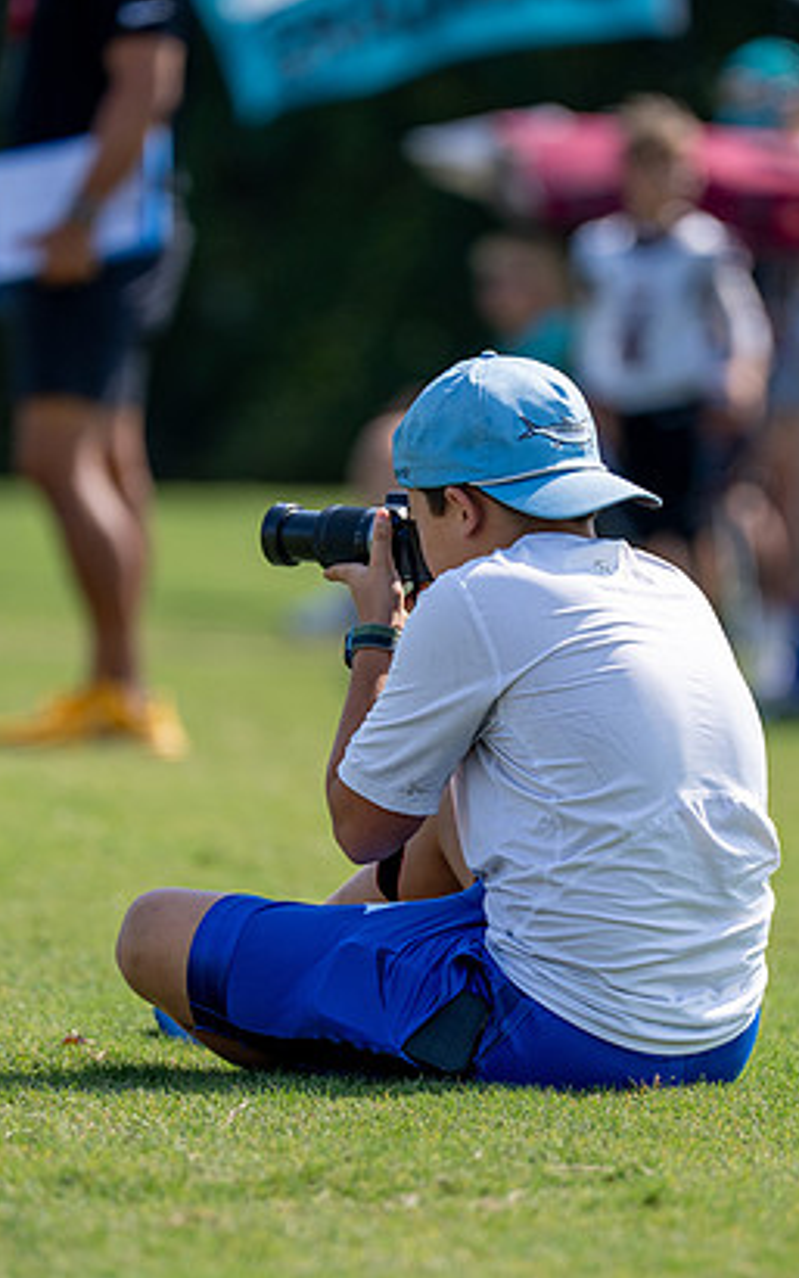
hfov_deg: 3.1
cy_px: 678
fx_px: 14907
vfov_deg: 4.9
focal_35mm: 428
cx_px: 483
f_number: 2.8
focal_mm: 200
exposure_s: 1/2500
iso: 160
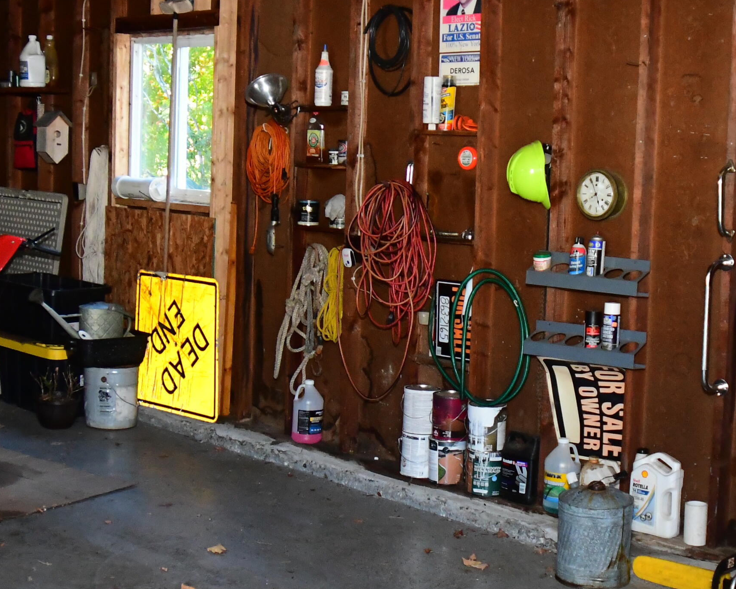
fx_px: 1285
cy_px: 296
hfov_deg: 31.9
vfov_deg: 25.8
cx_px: 407
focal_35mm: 59
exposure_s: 1/500
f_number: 3.5
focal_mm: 18
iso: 3200
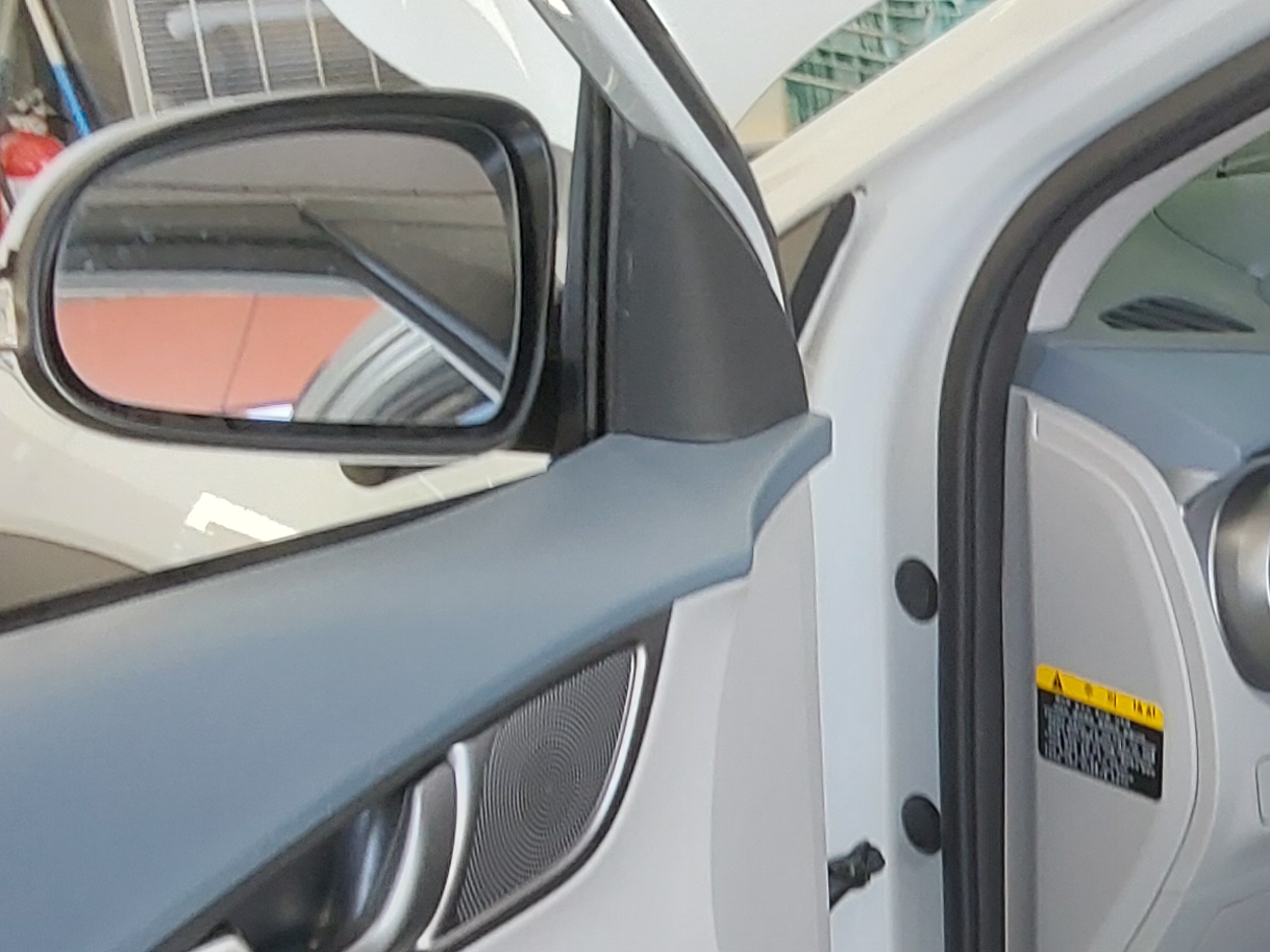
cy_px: 943
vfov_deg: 19.1
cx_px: 1358
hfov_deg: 24.4
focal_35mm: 75
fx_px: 2751
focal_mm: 2.91
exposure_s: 1/60
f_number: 1.9
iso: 64
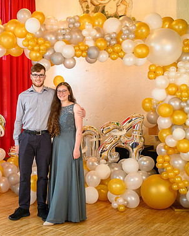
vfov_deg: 37.3
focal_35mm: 50
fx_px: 349
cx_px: 42
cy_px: 117
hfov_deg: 29.7
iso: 1250
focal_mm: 35
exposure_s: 1/100
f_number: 3.5
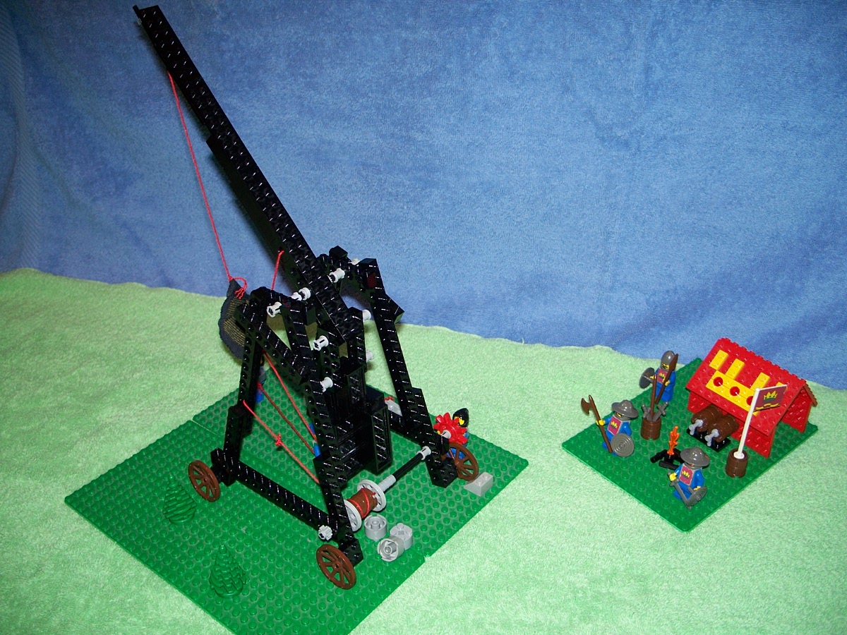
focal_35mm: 37
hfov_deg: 50.1
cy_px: 318
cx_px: 424
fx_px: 905
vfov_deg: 38.7
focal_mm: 7.8
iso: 125
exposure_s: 1/60
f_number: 2.8
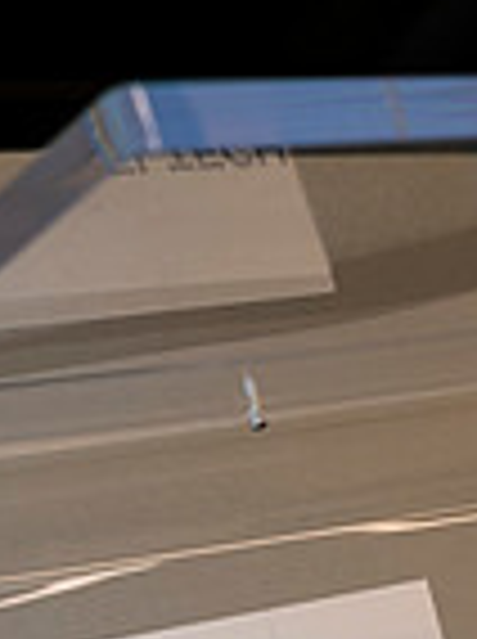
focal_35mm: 107
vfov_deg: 17.3
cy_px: 832
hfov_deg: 13.7
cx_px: 369
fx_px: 1972
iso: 280
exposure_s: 1/200
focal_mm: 35
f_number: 3.2
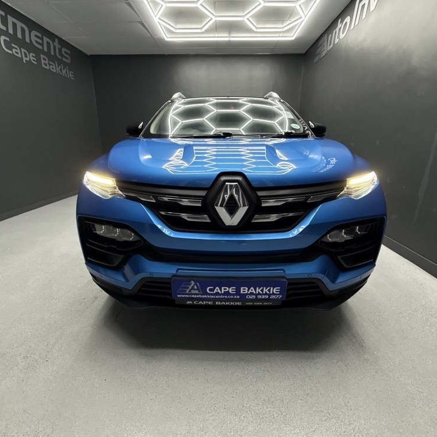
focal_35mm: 17
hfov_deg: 84.0
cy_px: 216
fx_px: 243
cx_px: 218
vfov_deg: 84.0
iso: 100
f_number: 2.2
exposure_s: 1/100
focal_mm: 2.22
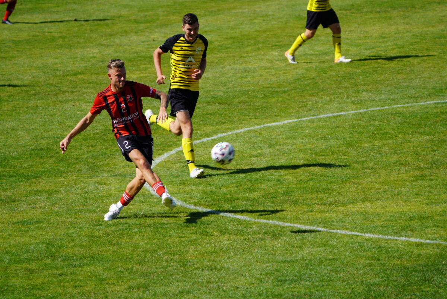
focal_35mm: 300
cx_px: 224
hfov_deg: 6.9
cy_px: 150
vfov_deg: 4.6
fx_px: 3728
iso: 100
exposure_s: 1/500
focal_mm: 200
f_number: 5.6
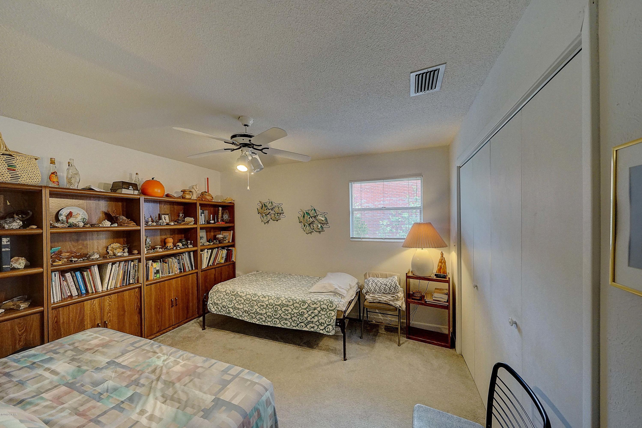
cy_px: 214
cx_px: 321
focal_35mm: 12
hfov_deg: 112.6
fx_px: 214
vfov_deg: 90.0
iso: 2500
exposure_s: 1/60
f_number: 8
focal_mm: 12
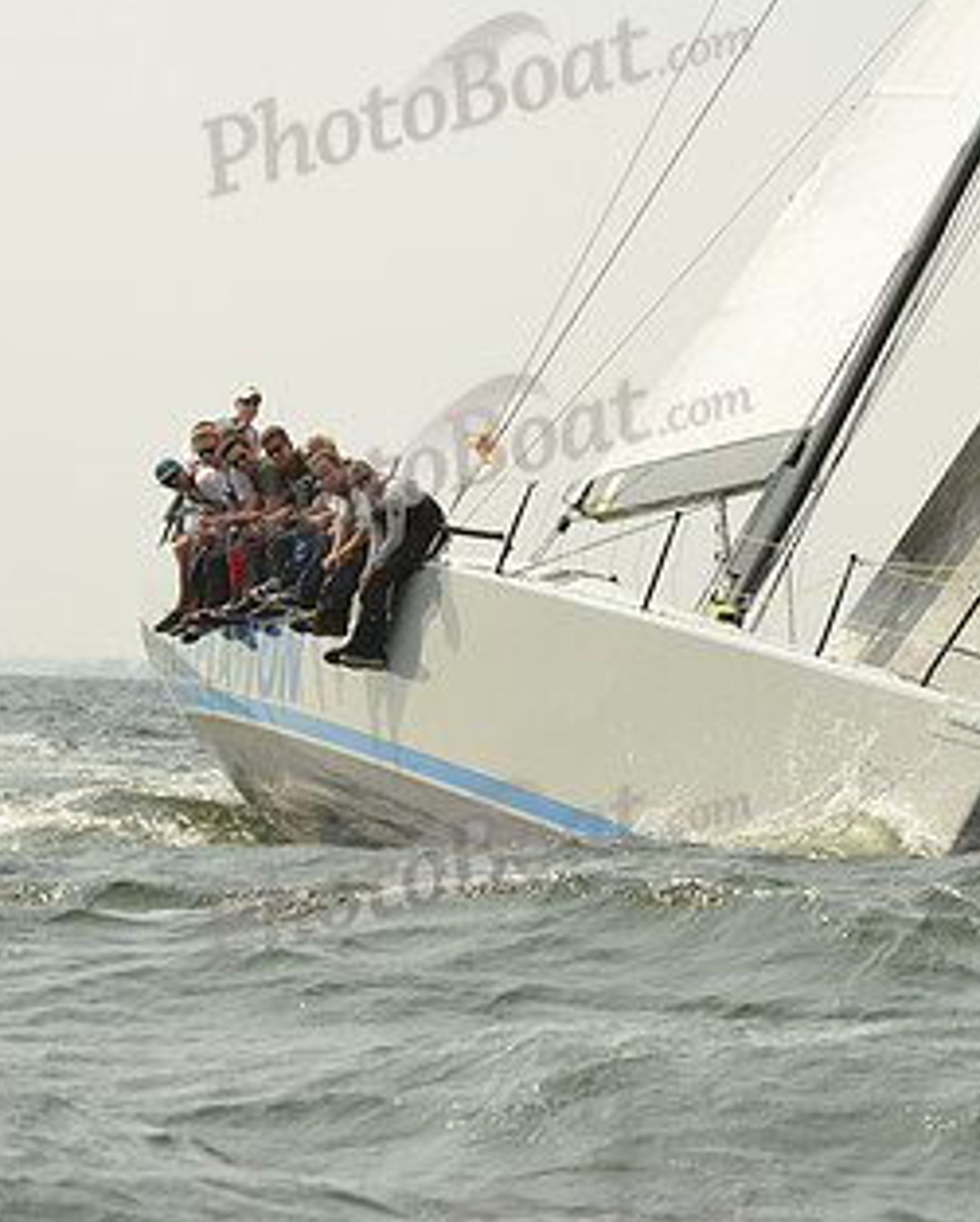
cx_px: 957
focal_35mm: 212
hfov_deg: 7.3
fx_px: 7675
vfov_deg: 9.1
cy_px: 603
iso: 320
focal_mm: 122
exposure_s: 1/1250
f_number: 9
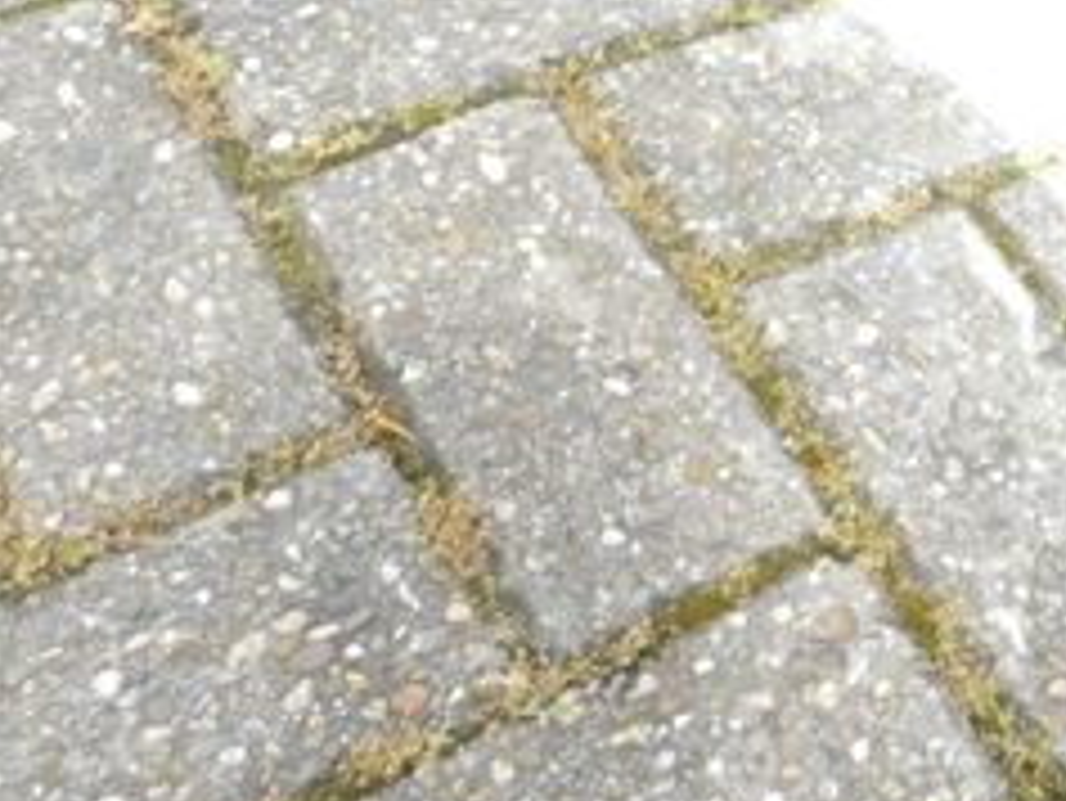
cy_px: -220
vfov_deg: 17.2
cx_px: 1358
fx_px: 2496
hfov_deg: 21.9
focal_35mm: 81
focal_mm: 5.3
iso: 125
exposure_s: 1/100
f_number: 3.2
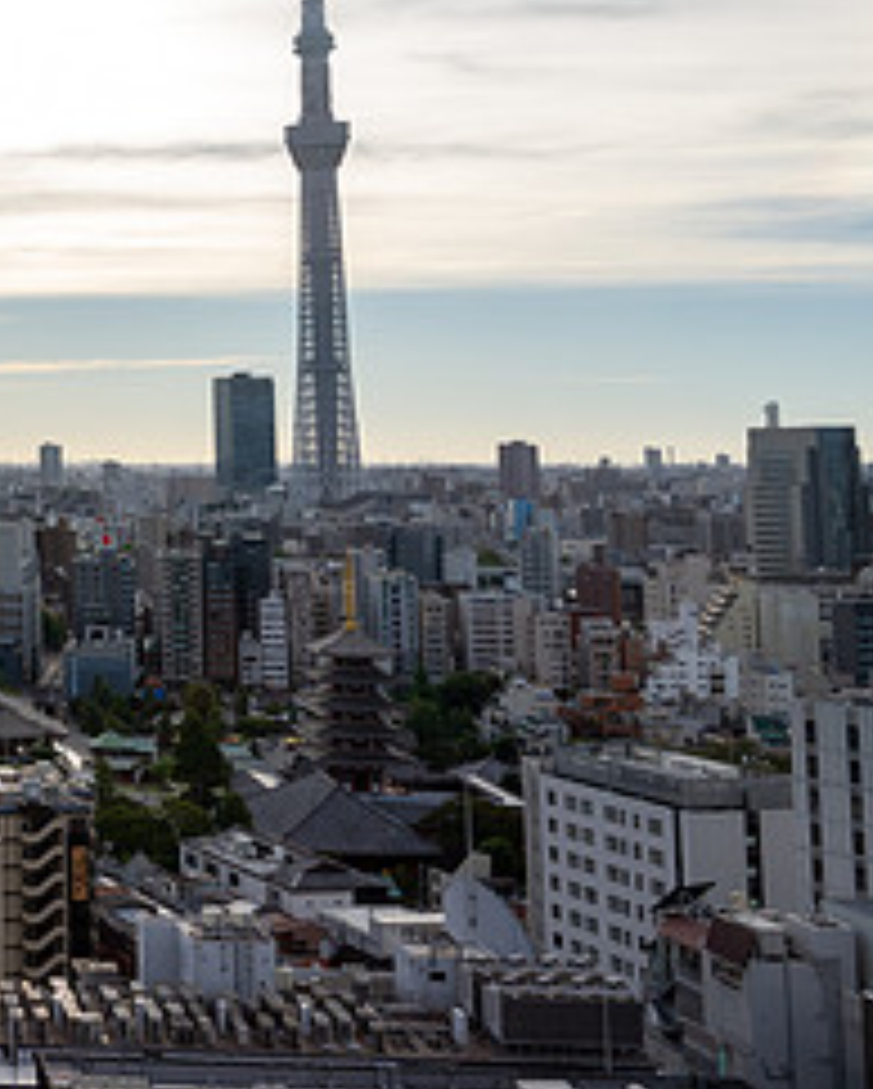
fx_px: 1806
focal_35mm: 56
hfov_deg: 22.7
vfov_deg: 33.0
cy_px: 305
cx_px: -401
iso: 125
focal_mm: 24
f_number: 8
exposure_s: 1/125
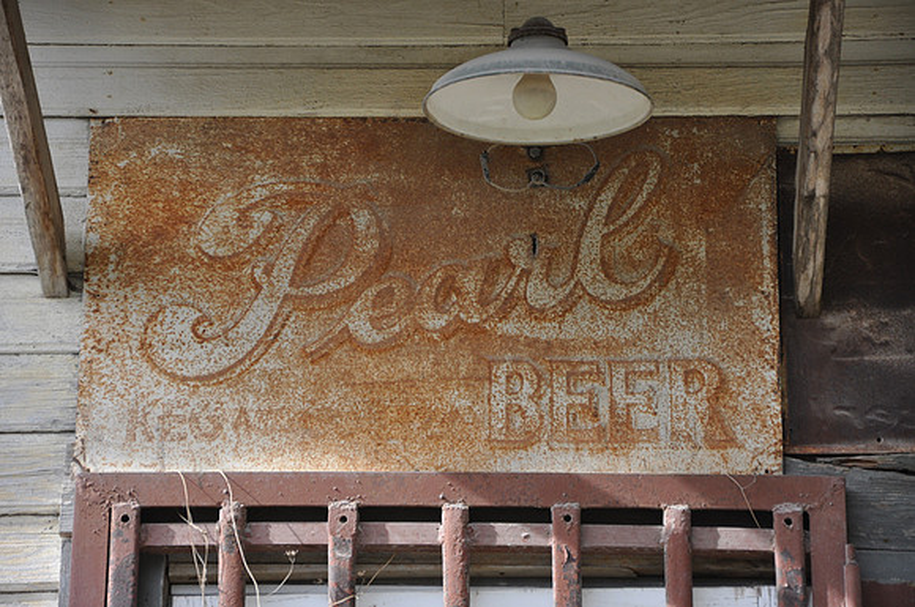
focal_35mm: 147
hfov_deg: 14.0
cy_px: 304
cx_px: 458
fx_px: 3731
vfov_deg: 9.3
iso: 400
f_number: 5.6
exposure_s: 1/100
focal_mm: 98
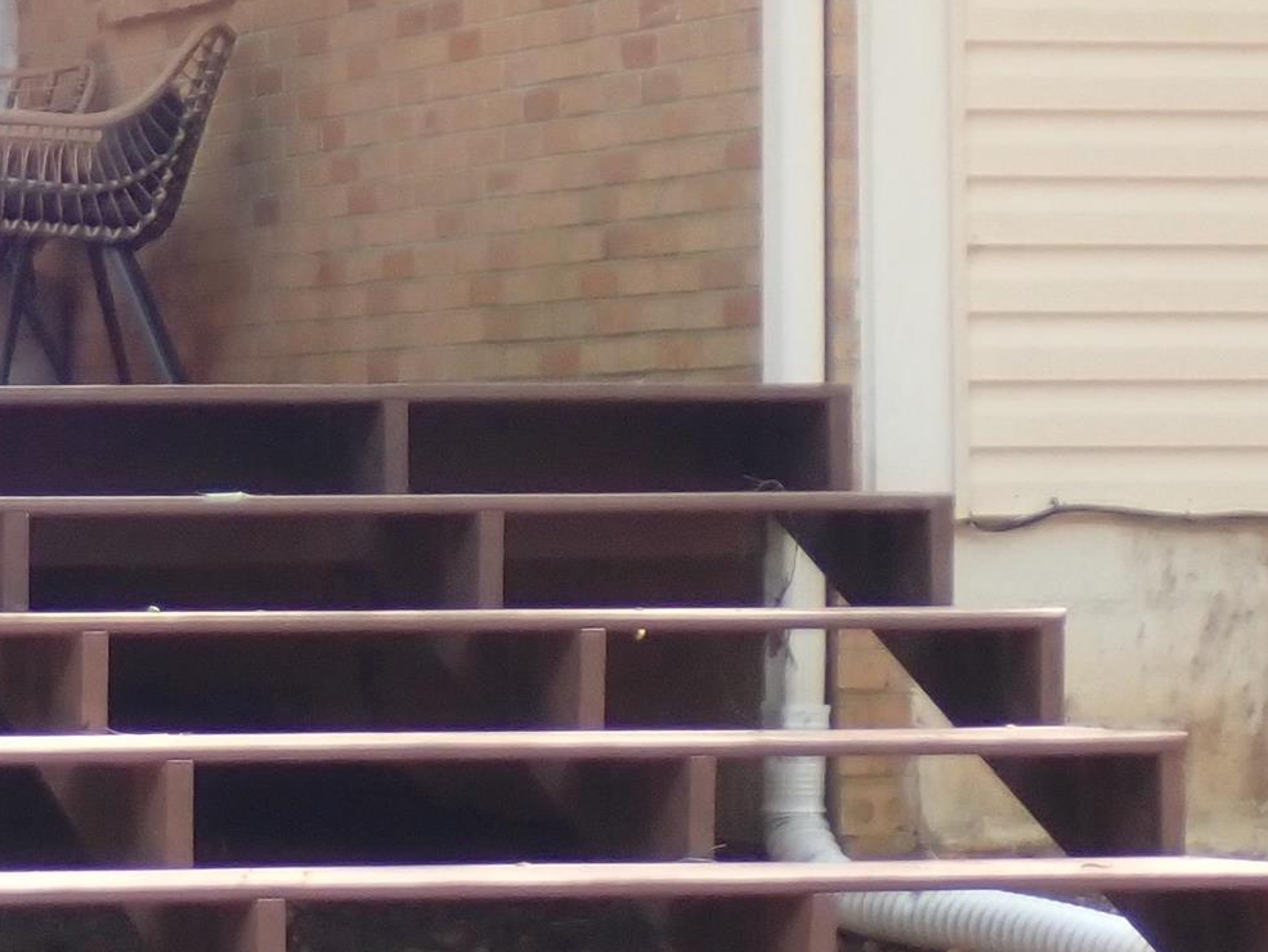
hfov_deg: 9.4
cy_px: 200
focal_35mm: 209
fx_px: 7657
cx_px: -142
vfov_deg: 7.1
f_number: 3.8
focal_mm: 11.88
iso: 200
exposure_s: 1/80
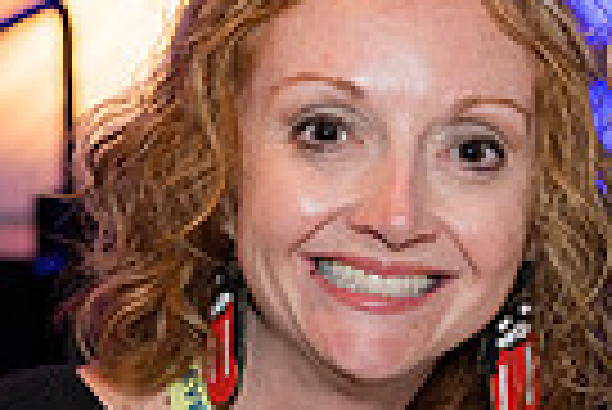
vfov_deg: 6.6
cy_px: 660
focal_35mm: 205
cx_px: 594
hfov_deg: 10.0
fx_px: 3489
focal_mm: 46
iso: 800
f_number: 4
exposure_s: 1/100
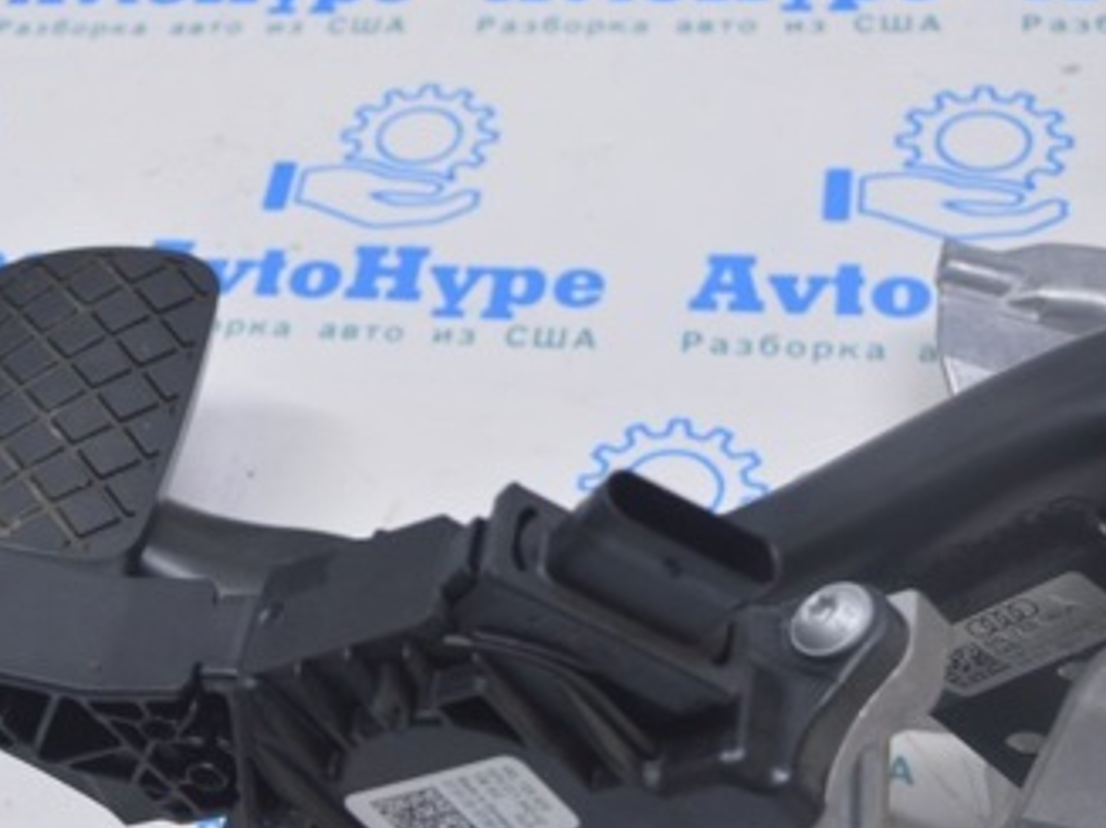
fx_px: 2523
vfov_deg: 18.6
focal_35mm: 79
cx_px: 47
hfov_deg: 23.8
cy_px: 370
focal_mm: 28
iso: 400
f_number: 5.6
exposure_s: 1/25
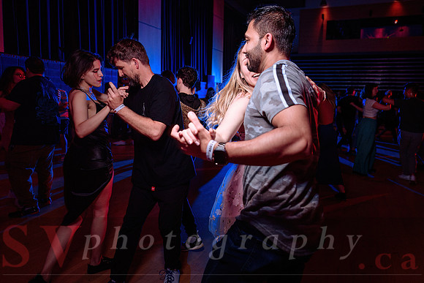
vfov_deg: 48.0
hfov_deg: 67.4
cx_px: 237
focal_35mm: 27
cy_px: 125
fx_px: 317
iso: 1250
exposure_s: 1/60
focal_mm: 24
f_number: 2.8
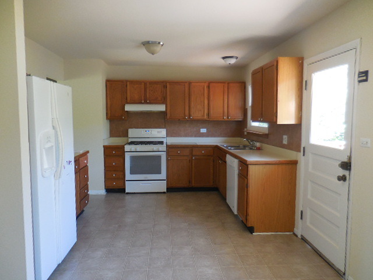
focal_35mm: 25
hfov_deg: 69.4
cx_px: 186
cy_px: 140
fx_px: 269
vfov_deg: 54.9
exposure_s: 1/30
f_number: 3.3
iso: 280
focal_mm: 4.5
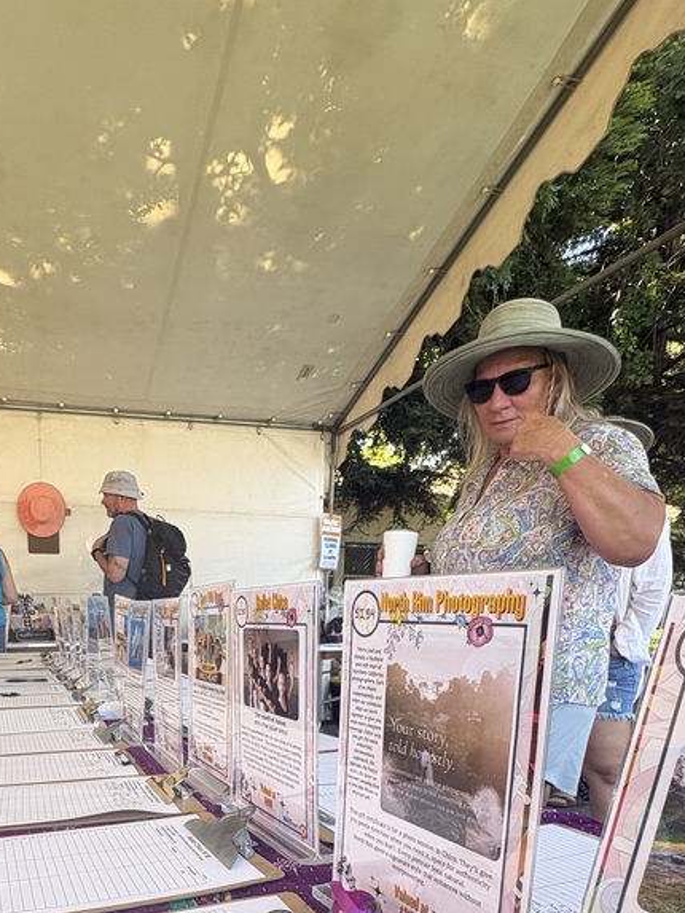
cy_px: 736
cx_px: 206
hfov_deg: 53.3
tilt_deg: -8.9
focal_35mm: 25
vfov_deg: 63.2
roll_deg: -0.8
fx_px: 659
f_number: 2.2
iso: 40
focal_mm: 2.22
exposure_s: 1/156
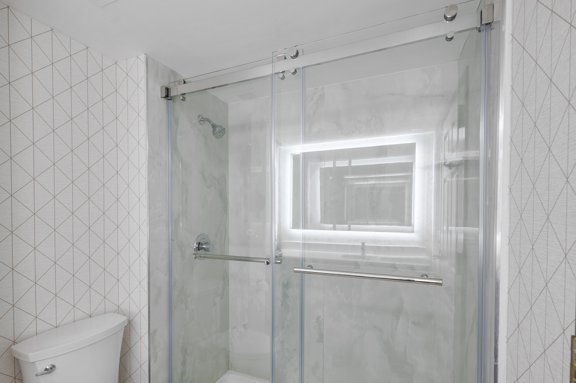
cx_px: 259
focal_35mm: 18
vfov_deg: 67.0
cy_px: 219
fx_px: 288
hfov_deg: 89.7
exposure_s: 1/25
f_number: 8
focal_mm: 14
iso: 400
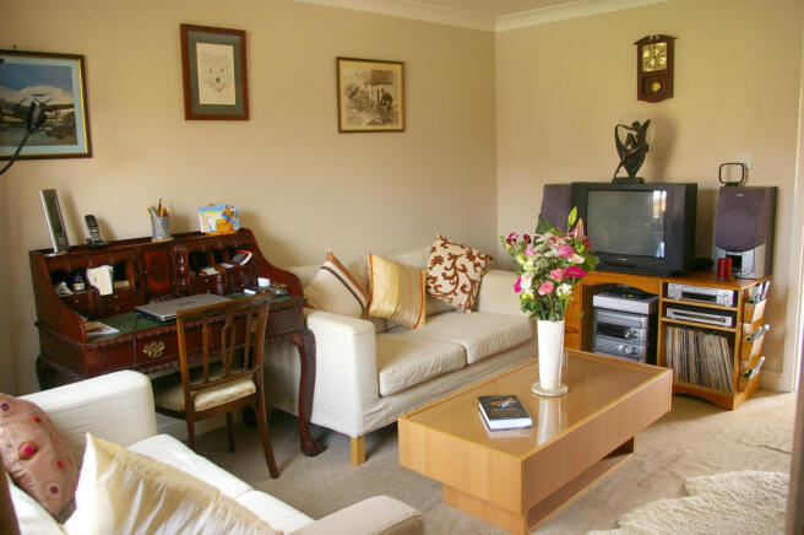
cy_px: 268
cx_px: 402
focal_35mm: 30
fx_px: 669
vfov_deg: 43.5
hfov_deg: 62.0
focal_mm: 20
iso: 400
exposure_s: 1/30
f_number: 5.6
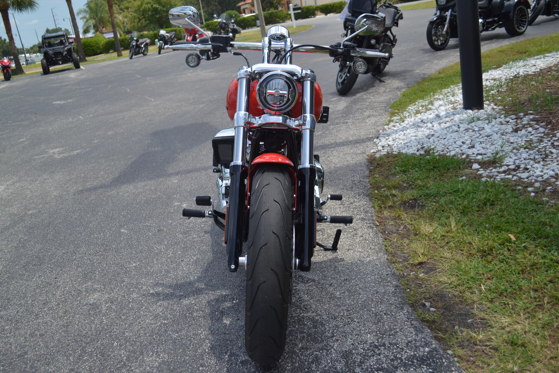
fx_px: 512
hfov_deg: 57.2
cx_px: 280
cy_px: 186
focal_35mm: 33
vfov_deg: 40.0
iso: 100
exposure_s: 1/800
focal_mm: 22
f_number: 4
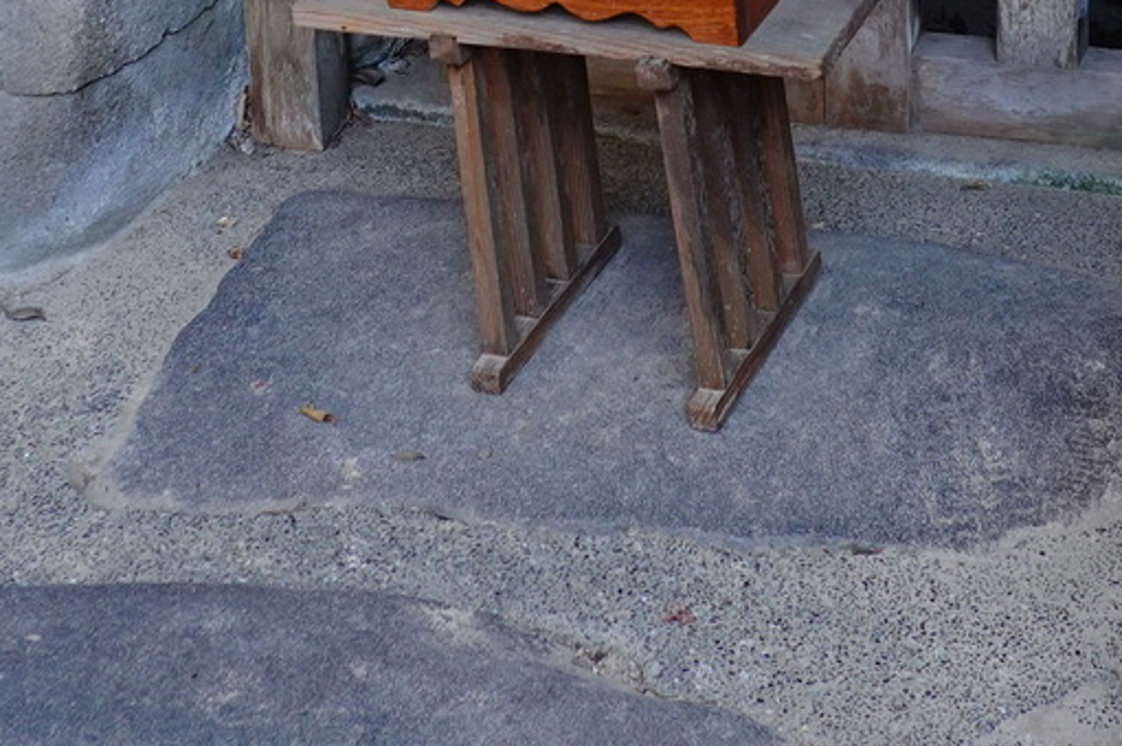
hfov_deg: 21.6
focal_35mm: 94
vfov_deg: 13.5
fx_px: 2928
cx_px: 733
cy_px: -425
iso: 125
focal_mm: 9
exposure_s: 1/50
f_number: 2.8
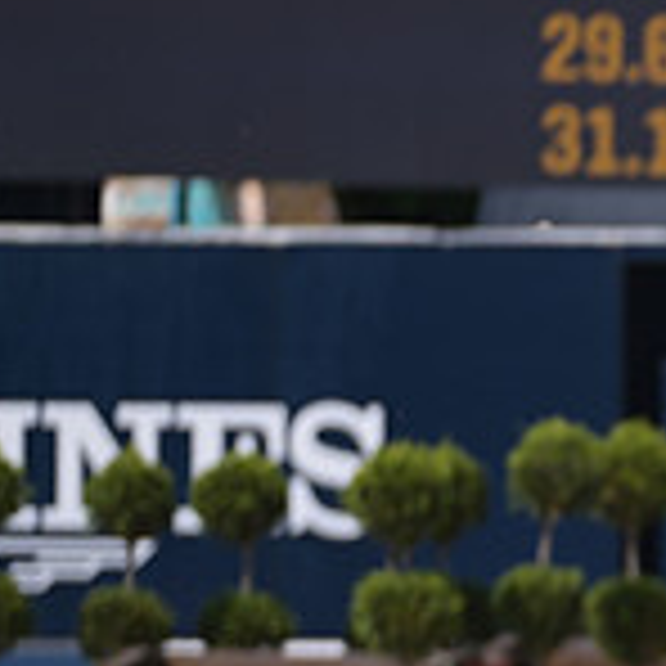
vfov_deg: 1.5
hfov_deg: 1.5
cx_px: 1251
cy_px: 547
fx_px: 25381
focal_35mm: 1166
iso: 160
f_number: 5
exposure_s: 1/1250
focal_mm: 350
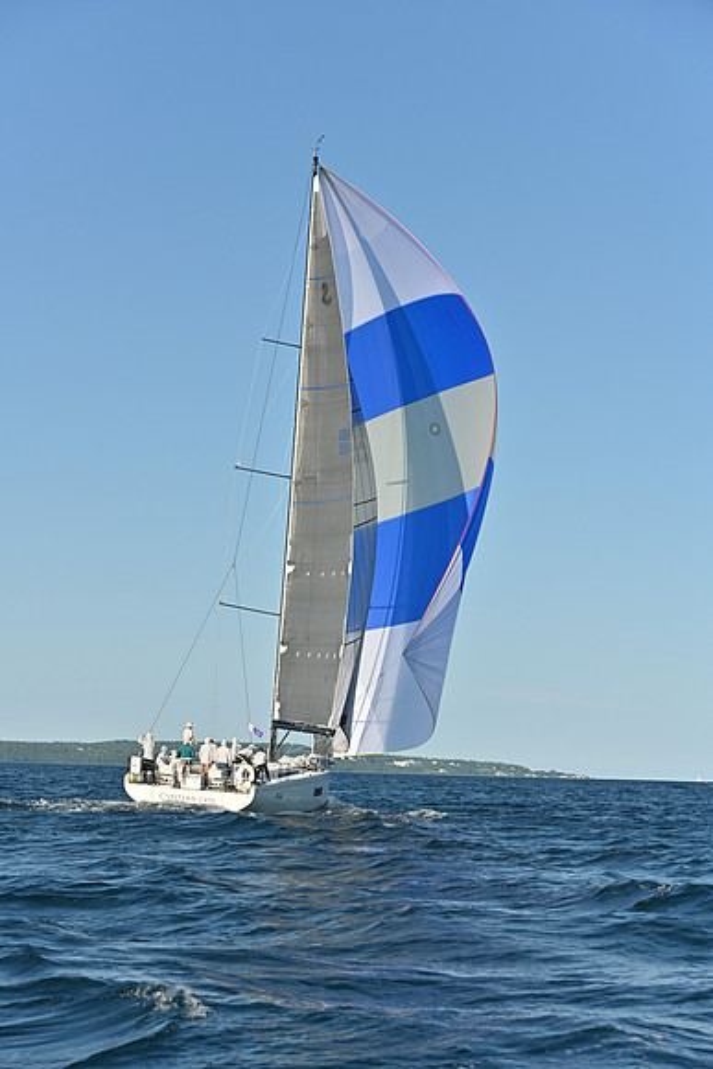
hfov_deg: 19.5
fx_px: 2078
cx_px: 356
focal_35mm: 70
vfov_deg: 28.8
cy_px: 534
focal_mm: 70
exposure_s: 1/2000
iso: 320
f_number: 5.6
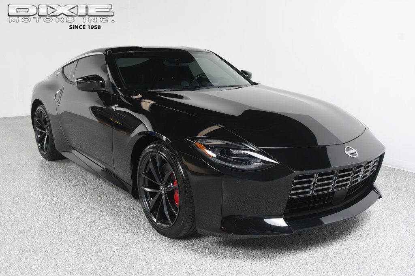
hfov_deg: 53.1
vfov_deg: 36.8
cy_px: 138
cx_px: 208
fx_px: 415
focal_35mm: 36
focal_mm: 24
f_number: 6.3
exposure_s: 1/160
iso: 100
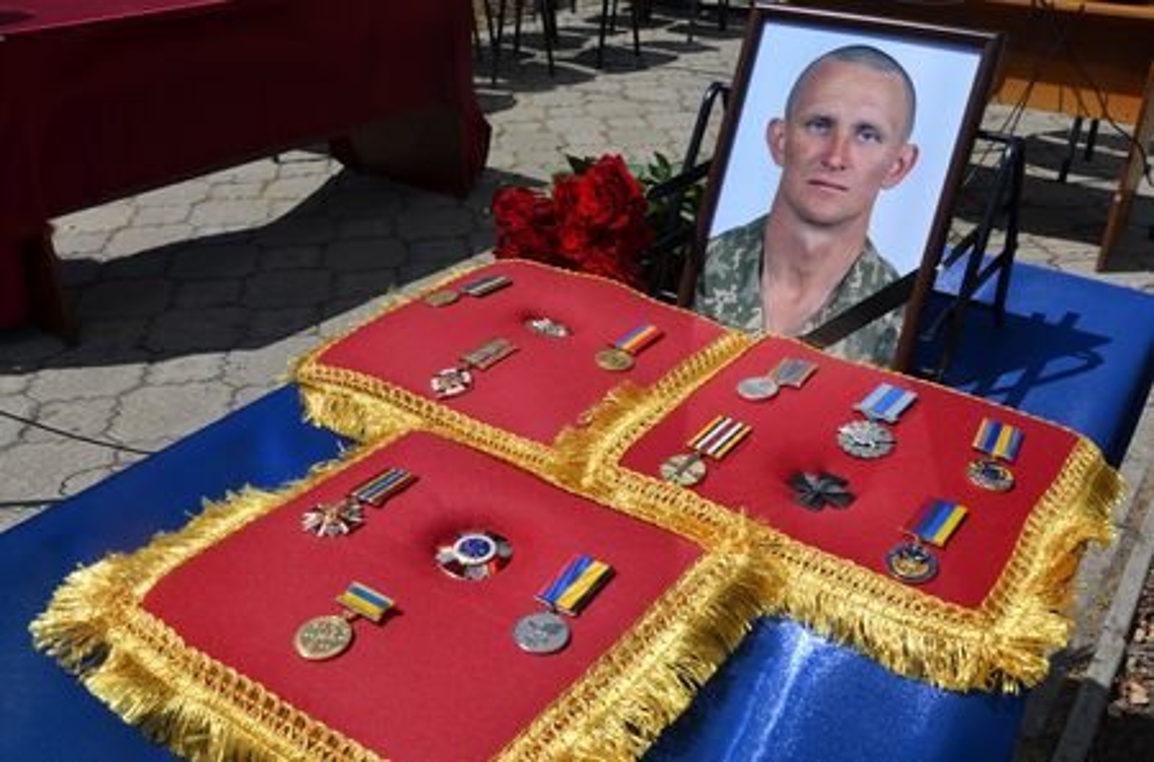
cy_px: 381
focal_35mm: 36
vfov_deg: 36.6
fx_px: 1150
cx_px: 577
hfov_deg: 53.3
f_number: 9.5
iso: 100
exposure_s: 1/350
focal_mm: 24
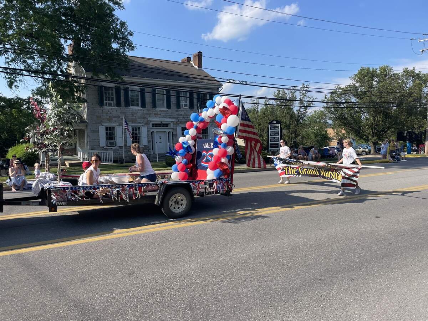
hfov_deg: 67.3
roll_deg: -0.1
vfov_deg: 53.1
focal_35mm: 26
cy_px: 160
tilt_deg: -7.7
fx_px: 321
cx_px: 214
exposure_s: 1/2257
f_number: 1.6
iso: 32
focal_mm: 4.2
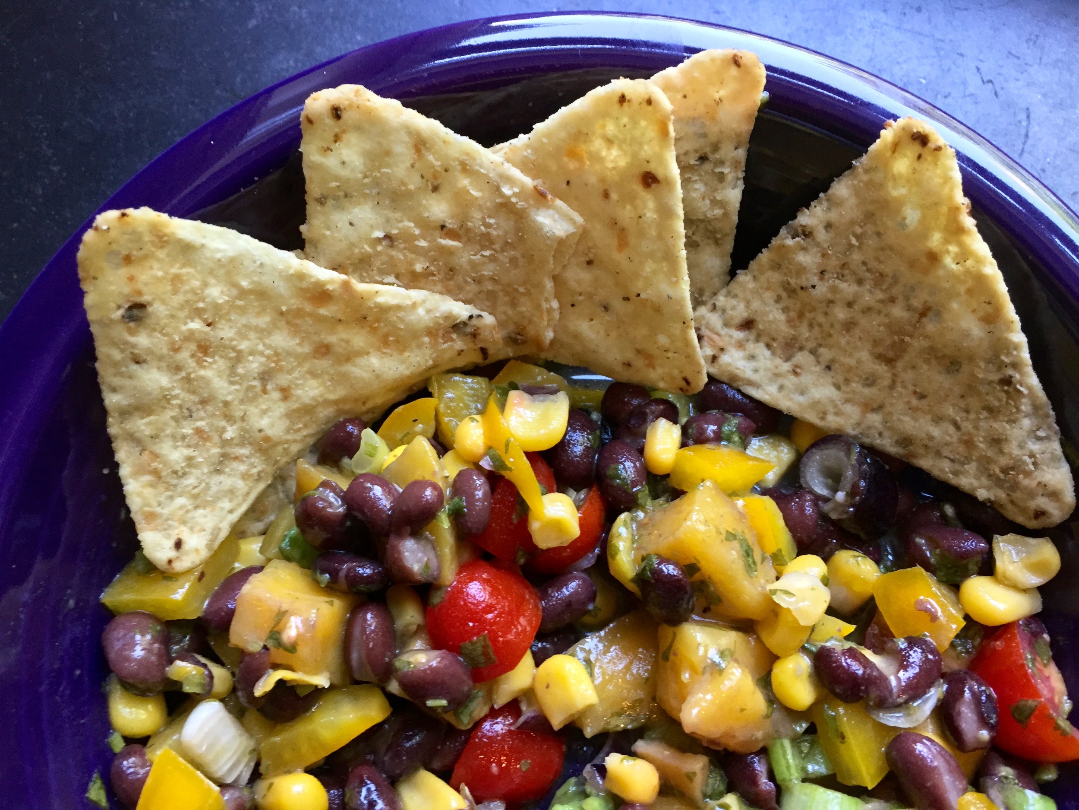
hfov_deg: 61.7
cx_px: 540
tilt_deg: -75.3
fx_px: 904
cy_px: 405
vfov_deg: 48.2
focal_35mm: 29
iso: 200
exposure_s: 1/30
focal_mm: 4.15
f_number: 2.2
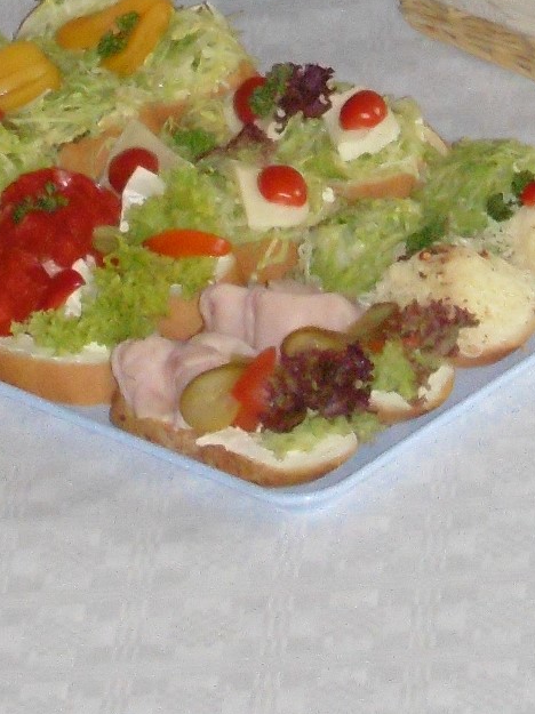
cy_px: -898
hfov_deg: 3.8
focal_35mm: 386
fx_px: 7962
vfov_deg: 5.0
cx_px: 465
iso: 400
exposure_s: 1/100
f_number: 4.4
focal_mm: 14.3
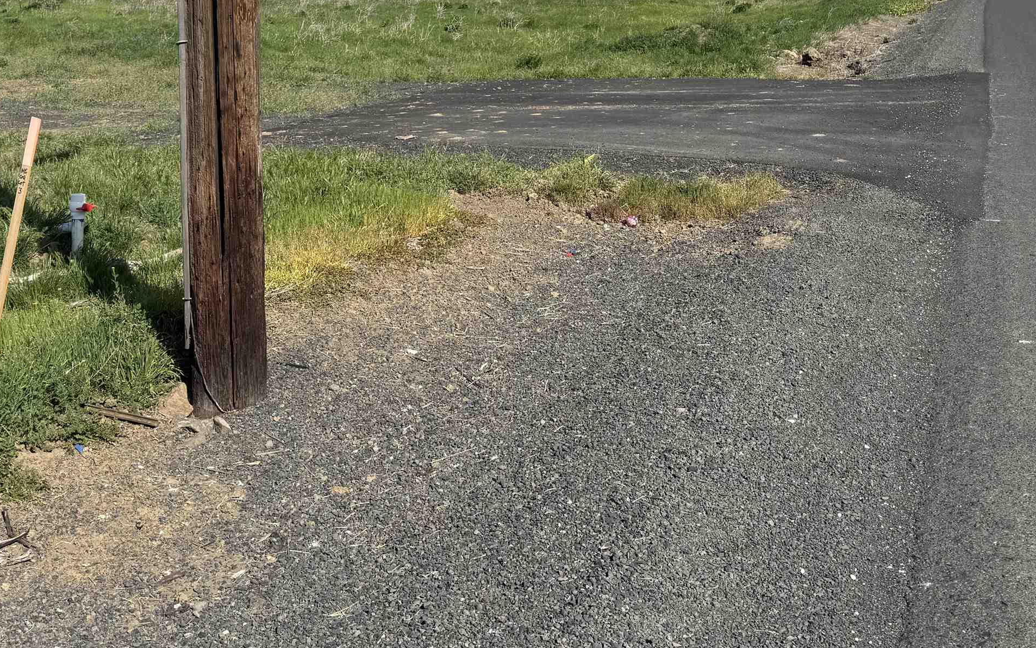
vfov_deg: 30.9
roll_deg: -1.2
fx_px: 1158
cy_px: 188
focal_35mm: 41
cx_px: 507
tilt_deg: -9.8
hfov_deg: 48.2
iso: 80
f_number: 1.78
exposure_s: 1/5319
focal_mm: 6.76
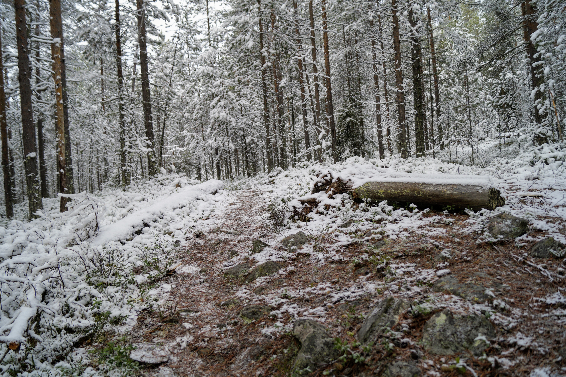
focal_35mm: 30
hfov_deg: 62.0
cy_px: 188
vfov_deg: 43.6
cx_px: 283
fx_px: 471
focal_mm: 20
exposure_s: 1/160
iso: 100
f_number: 4
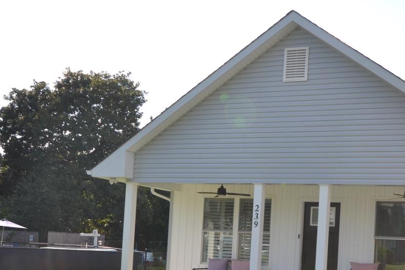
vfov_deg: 24.5
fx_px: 607
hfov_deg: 35.8
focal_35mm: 54
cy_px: 227
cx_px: 320
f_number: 7.1
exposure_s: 1/200
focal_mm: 20
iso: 100
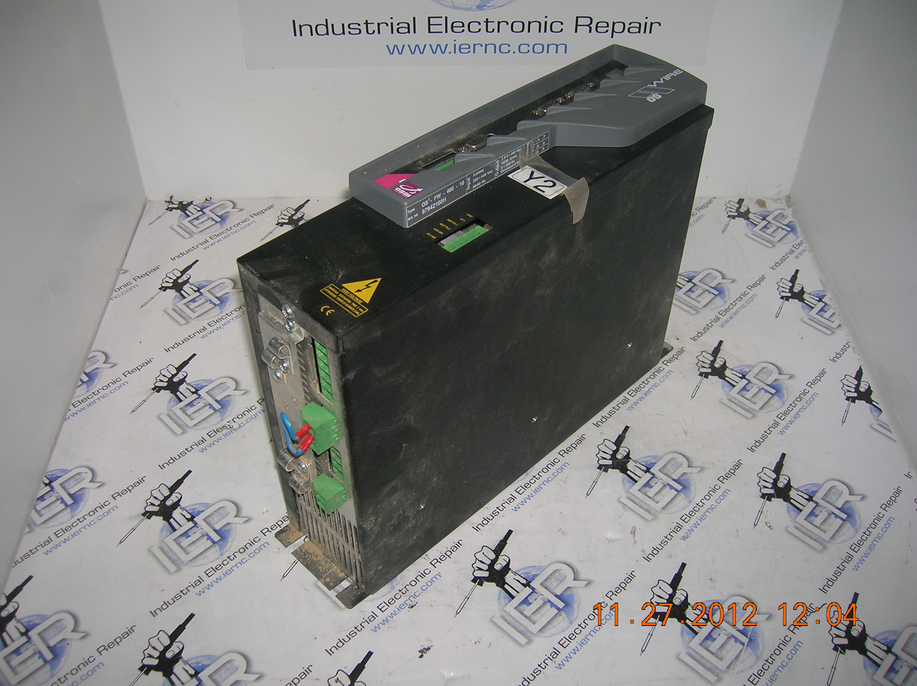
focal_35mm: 34
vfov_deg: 41.7
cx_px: 458
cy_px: 343
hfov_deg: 54.0
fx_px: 900
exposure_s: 1/60.1
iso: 50
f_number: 2.9
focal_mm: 5.7
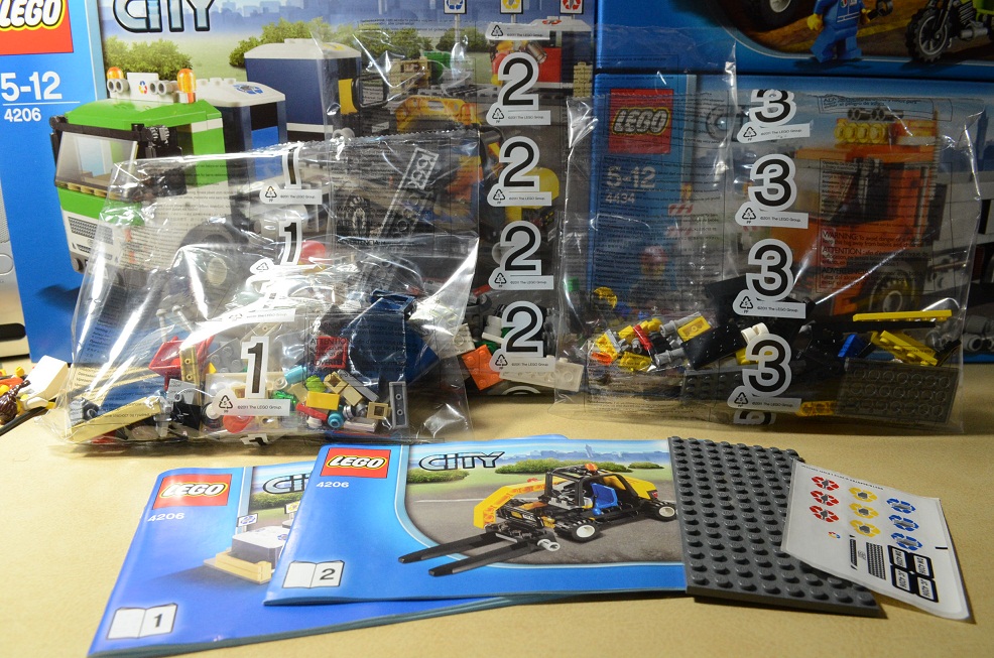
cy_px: 329
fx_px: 703
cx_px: 497
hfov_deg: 70.5
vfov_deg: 50.2
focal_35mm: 26
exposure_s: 1/50
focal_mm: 17
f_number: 6.3
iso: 1600
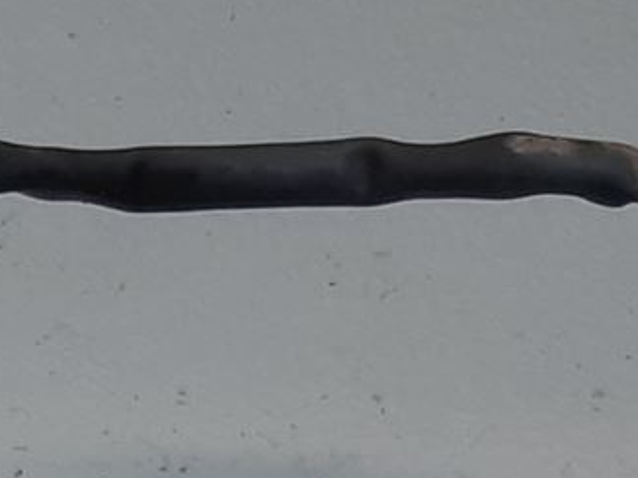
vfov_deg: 8.0
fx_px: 3003
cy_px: 1360
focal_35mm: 163
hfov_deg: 12.1
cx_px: 205
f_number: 1.7
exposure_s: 1/100
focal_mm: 3.93
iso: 80
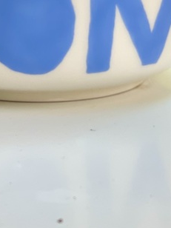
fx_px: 1113
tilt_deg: -8.5
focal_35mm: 169
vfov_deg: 11.6
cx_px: 36
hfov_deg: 8.8
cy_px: 15
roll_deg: -0.2
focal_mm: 6
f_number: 2
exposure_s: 1/145
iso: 25
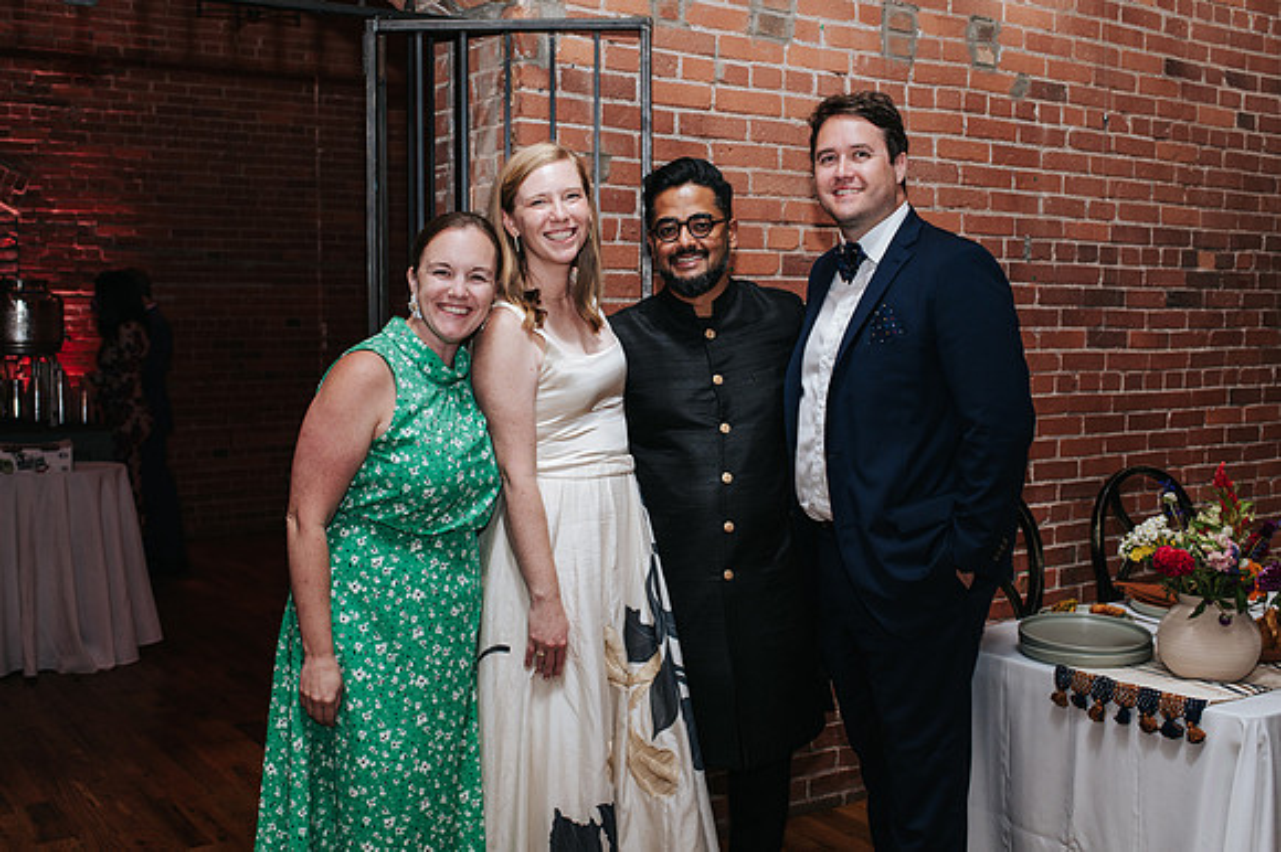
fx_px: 1411
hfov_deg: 48.8
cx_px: 628
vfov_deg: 33.6
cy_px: 421
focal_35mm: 40
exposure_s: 1/200
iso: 800
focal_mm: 35
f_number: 4
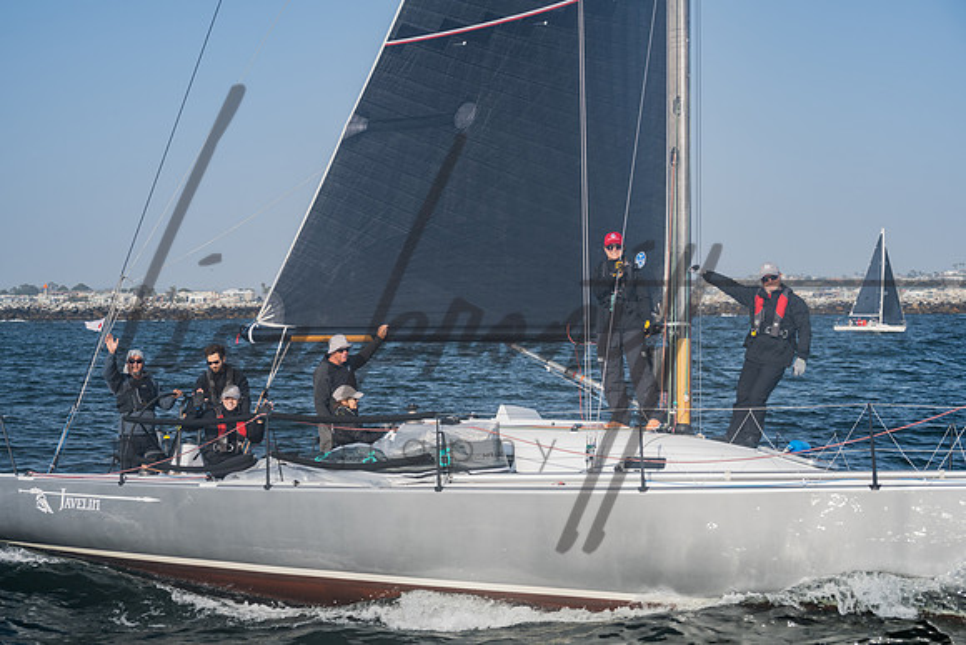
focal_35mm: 63
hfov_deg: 32.0
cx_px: 463
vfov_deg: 21.7
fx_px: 1685
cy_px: 312
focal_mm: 60
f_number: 6
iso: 200
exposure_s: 1/400
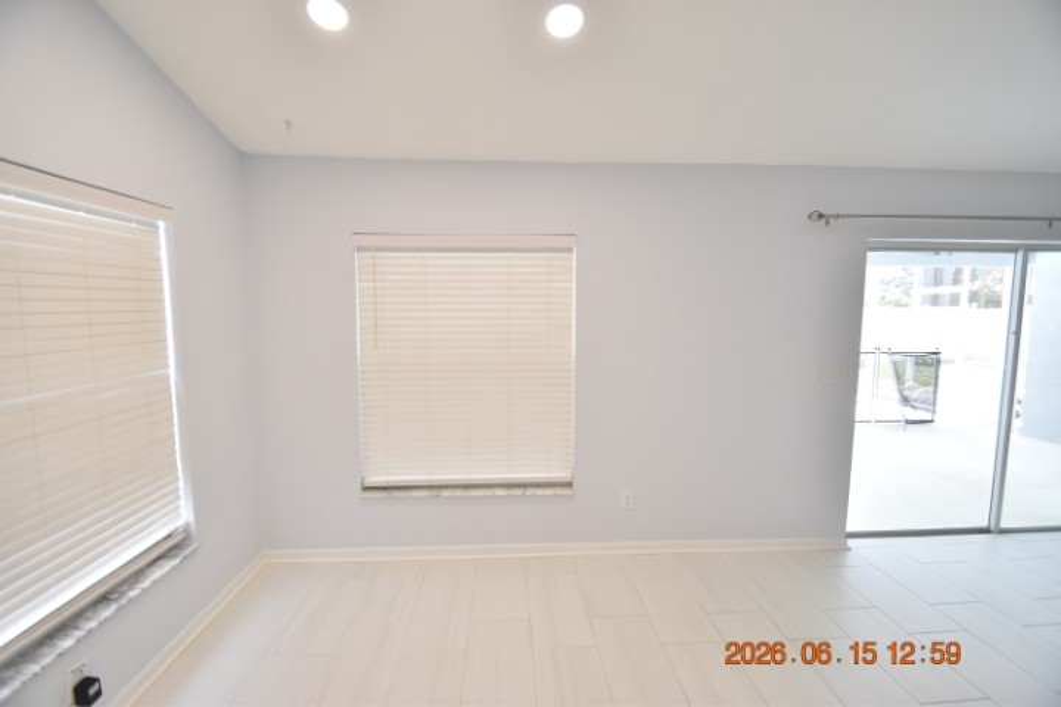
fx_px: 442
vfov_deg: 77.3
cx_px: 530
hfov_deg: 100.4
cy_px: 354
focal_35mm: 15
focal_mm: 10
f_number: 3.5
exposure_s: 1/250
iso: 800
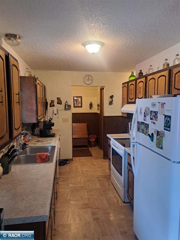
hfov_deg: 56.8
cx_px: 90
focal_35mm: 24
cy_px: 120
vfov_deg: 71.6
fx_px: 166
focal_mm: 5.23
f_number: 1.8
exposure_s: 1/60
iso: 320
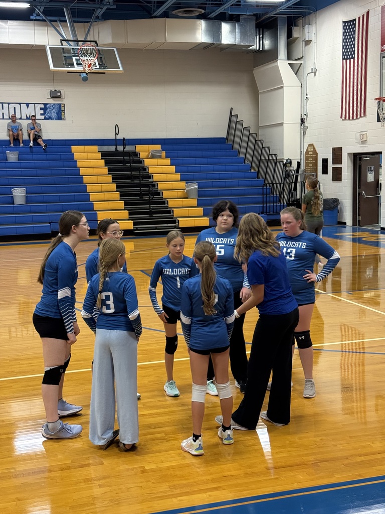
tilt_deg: -6.7
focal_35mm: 48
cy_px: 257
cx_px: 192
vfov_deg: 39.7
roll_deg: +1.3
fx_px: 712
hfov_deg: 30.3
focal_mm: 6.76
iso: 320
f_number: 1.78
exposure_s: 1/120
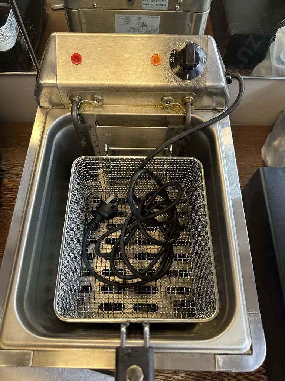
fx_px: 263
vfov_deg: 71.6
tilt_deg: -63.1
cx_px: 142
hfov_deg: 56.8
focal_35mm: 24
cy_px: 190
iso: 320
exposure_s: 1/50
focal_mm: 6.86
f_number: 1.78
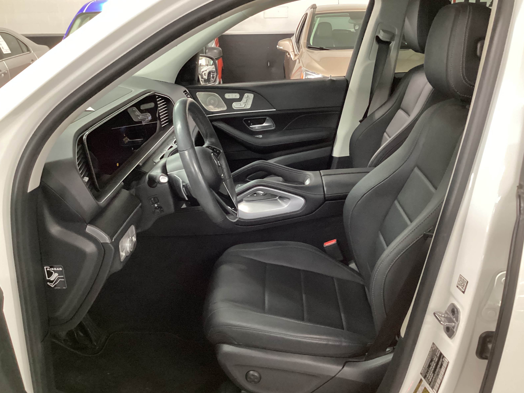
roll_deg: +1.3
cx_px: 266
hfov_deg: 56.8
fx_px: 484
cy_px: 195
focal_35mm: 32
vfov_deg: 44.2
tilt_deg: -20.8
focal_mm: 3.3
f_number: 2.4
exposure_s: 1/30
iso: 640
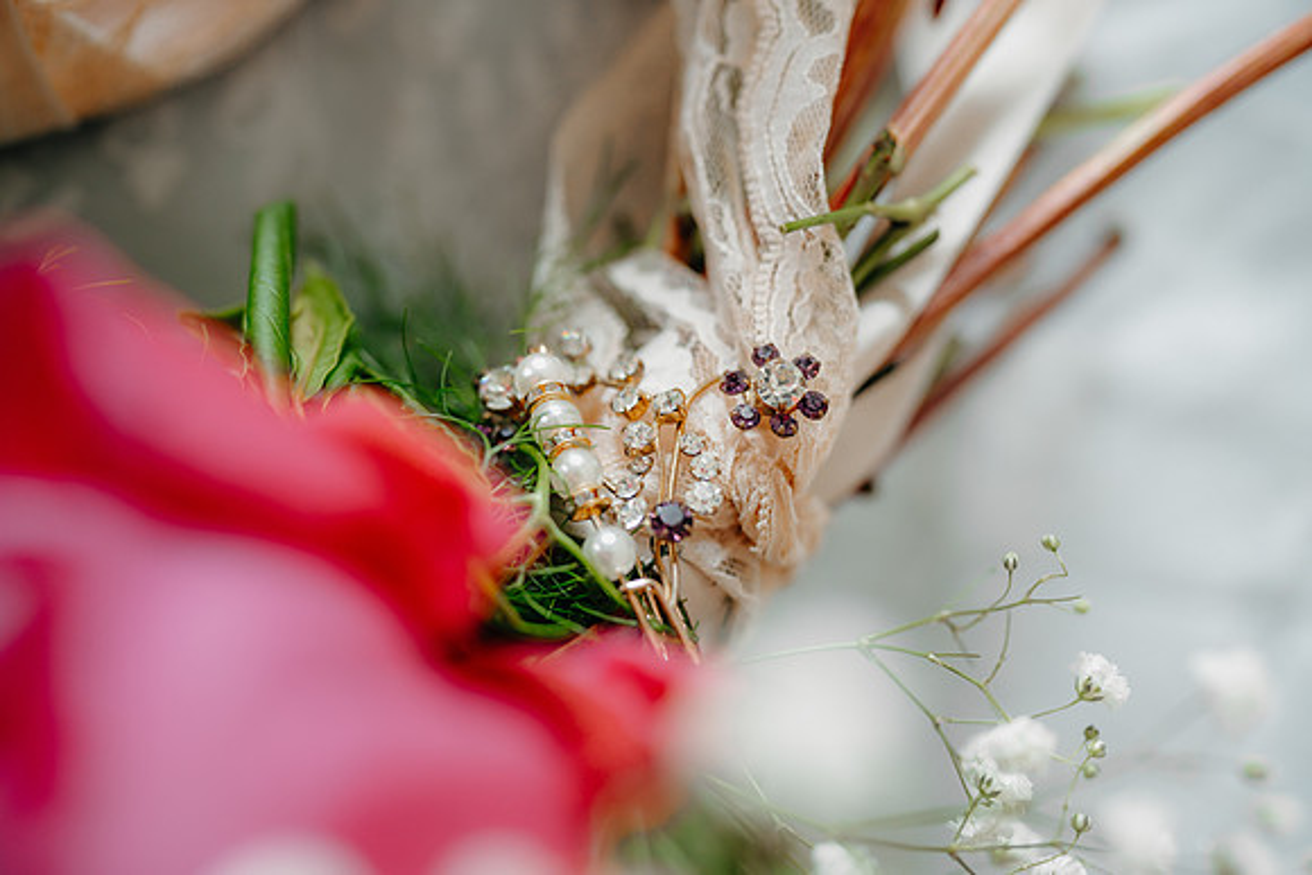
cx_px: 656
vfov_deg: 37.9
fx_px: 1276
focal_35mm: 35
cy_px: 438
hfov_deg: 54.4
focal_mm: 35
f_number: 2
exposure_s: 1/200
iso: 320
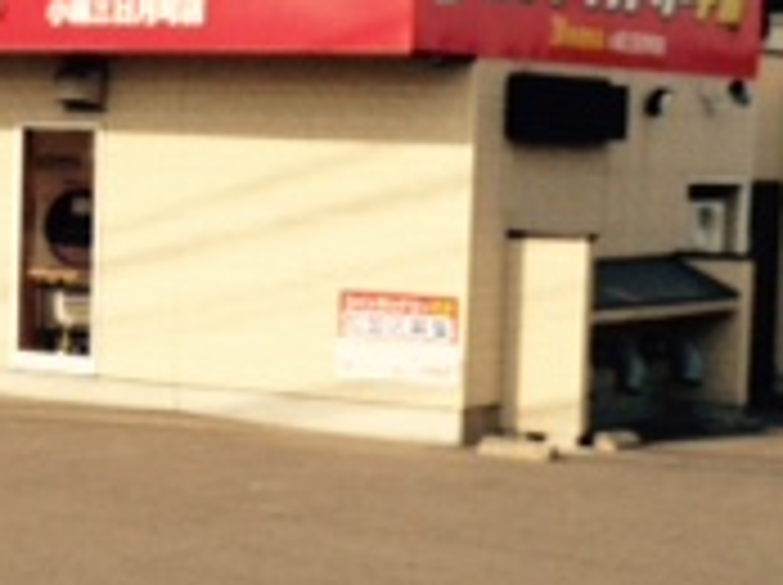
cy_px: 328
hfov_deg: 14.9
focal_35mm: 129
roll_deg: -1.8
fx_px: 2914
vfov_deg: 11.5
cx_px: -99
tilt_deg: -6.0
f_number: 2.4
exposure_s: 1/1623
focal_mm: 4.28
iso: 50
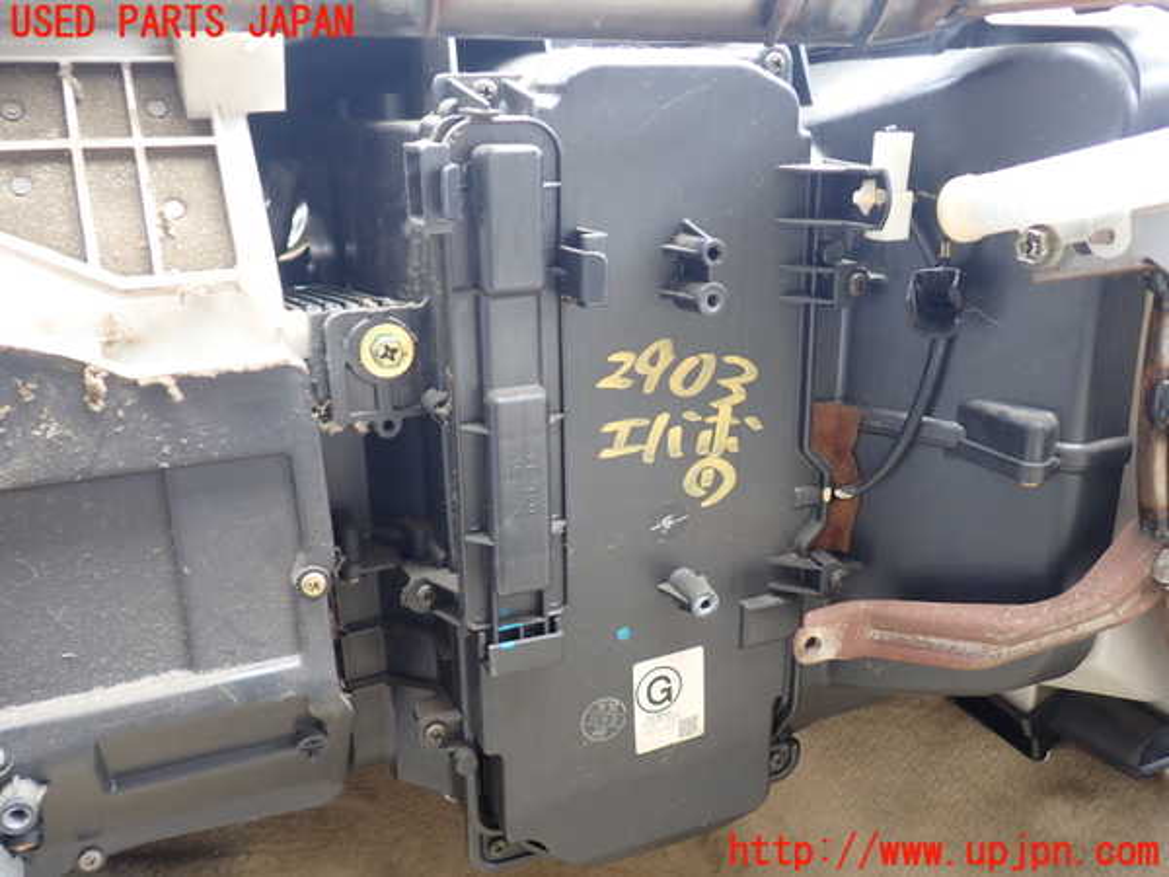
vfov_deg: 46.8
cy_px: 438
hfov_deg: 60.0
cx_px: 584
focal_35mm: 30
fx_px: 1013
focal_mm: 5.4
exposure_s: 1/50
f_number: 2.3
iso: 200
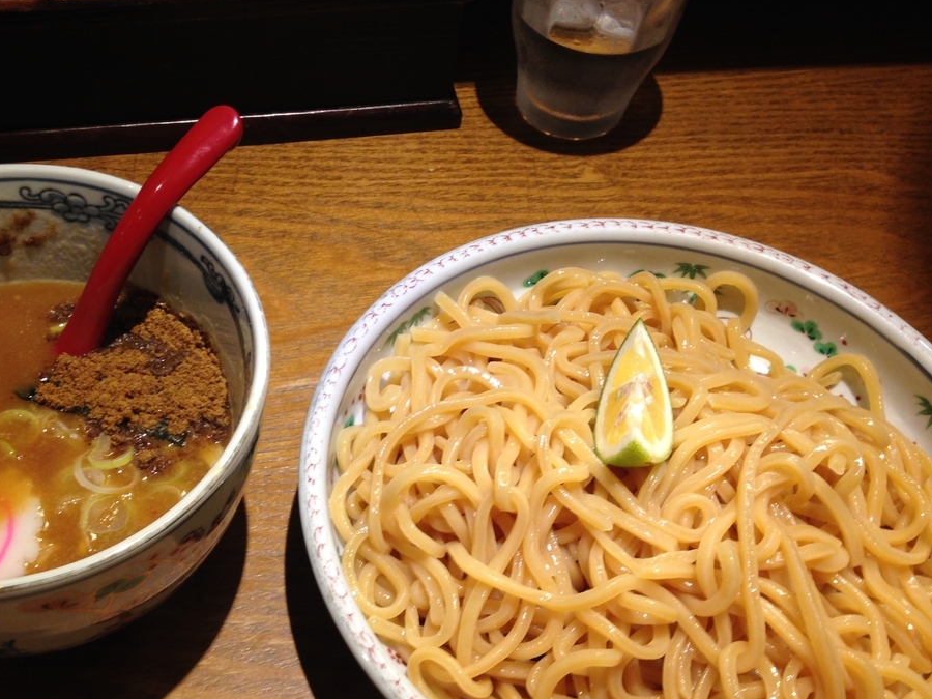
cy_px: 462
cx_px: 332
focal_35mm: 44
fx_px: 1185
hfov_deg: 42.5
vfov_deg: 32.6
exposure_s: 1/20
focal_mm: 4.12
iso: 64
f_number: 2.4
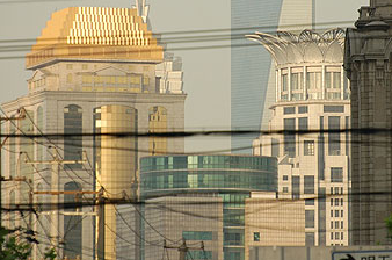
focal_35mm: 520
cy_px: 97
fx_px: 5651
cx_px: 241
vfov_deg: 2.6
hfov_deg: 4.0
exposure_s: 1/320
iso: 200
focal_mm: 260
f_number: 5.6
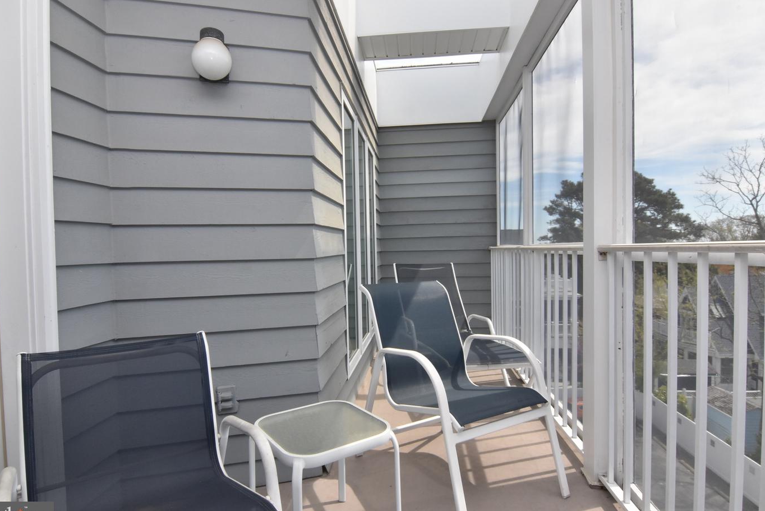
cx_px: 370
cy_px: 260
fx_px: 404
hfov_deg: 86.8
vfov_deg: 64.6
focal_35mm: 19
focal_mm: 12
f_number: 22
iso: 800
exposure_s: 1/200
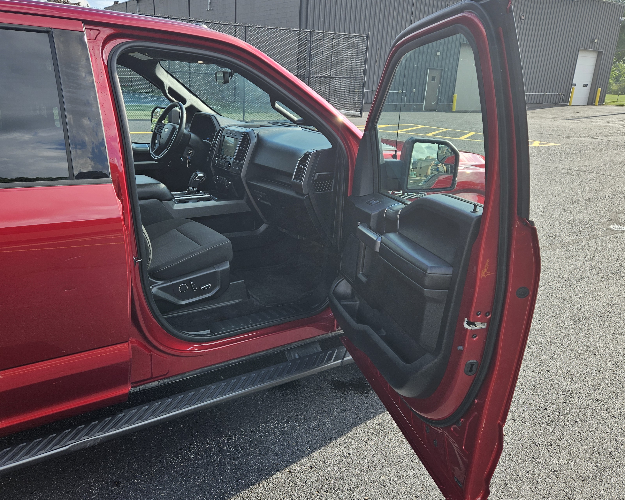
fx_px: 518
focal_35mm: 28
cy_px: 246
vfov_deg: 51.5
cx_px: 296
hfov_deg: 62.2
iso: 25
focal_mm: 5.4
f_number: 1.8
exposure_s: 1/519
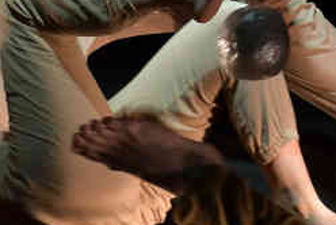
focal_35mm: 203
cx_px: 248
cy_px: -28
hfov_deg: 10.1
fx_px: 1897
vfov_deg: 6.7
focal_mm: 28
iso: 320
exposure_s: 1/100
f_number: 4.5
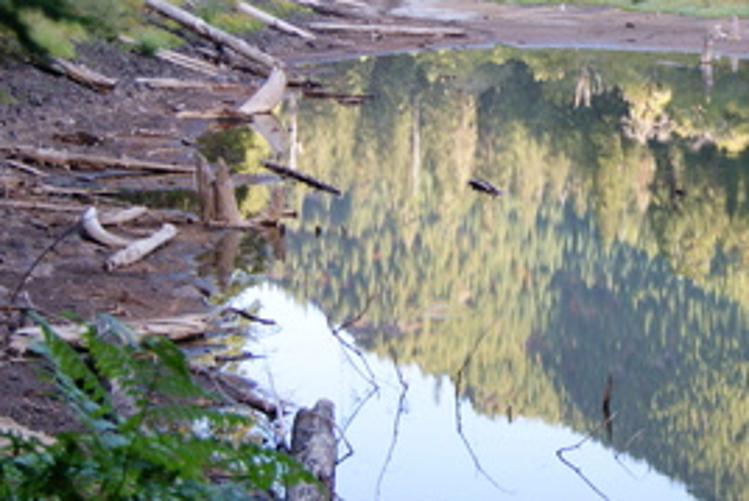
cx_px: 766
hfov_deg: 20.9
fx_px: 1957
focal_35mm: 94
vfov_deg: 14.5
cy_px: 94
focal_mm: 30
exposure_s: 1/60
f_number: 4.5
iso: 125
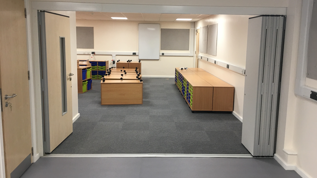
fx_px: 269
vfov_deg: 36.6
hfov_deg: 61.0
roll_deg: -1.7
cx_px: 159
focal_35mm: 32
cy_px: 81
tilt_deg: -6.3
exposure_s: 1/33
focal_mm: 4.15
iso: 50
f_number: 2.2
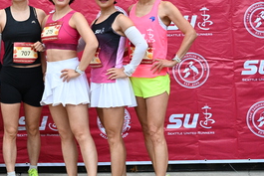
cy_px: 51
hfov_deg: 23.7
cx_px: 22
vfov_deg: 16.4
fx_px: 609
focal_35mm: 83
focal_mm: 40
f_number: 4
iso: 2000
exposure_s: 1/500
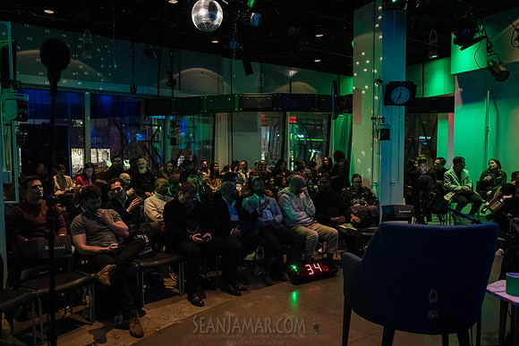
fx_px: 387
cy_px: 187
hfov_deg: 67.5
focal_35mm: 27
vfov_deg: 48.1
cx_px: 234
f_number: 3.5
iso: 8000
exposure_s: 1/125
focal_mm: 24
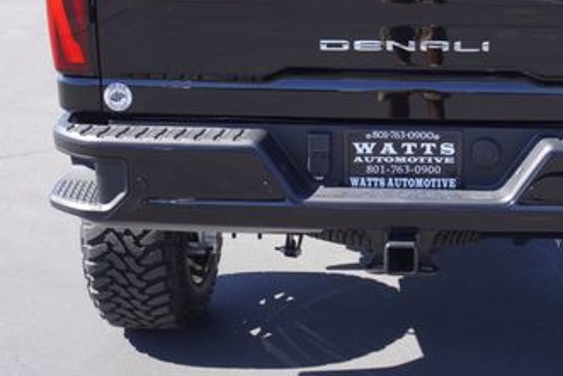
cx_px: 408
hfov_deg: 32.4
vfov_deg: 22.0
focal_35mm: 61
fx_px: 954
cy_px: 73
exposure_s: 1/125
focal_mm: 21
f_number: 5.6
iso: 100
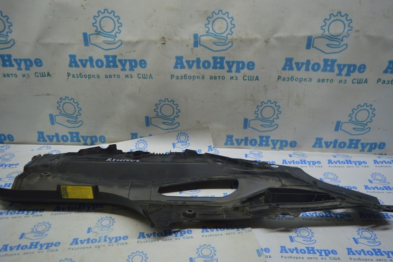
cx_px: 196
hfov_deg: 67.4
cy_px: 131
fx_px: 295
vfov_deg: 47.9
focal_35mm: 27
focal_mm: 18
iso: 400
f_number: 3.5
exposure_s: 1/80
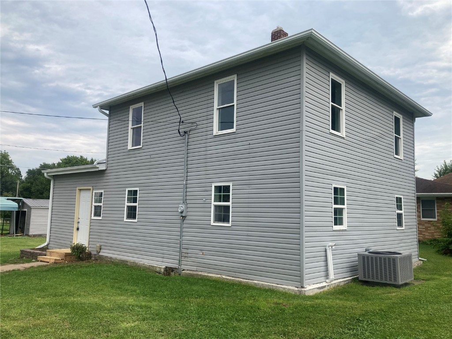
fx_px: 366
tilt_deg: +8.6
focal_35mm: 28
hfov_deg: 63.4
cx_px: 226
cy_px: 170
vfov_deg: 49.7
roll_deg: -0.6
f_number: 1.8
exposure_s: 1/1473
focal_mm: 3.99
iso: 20
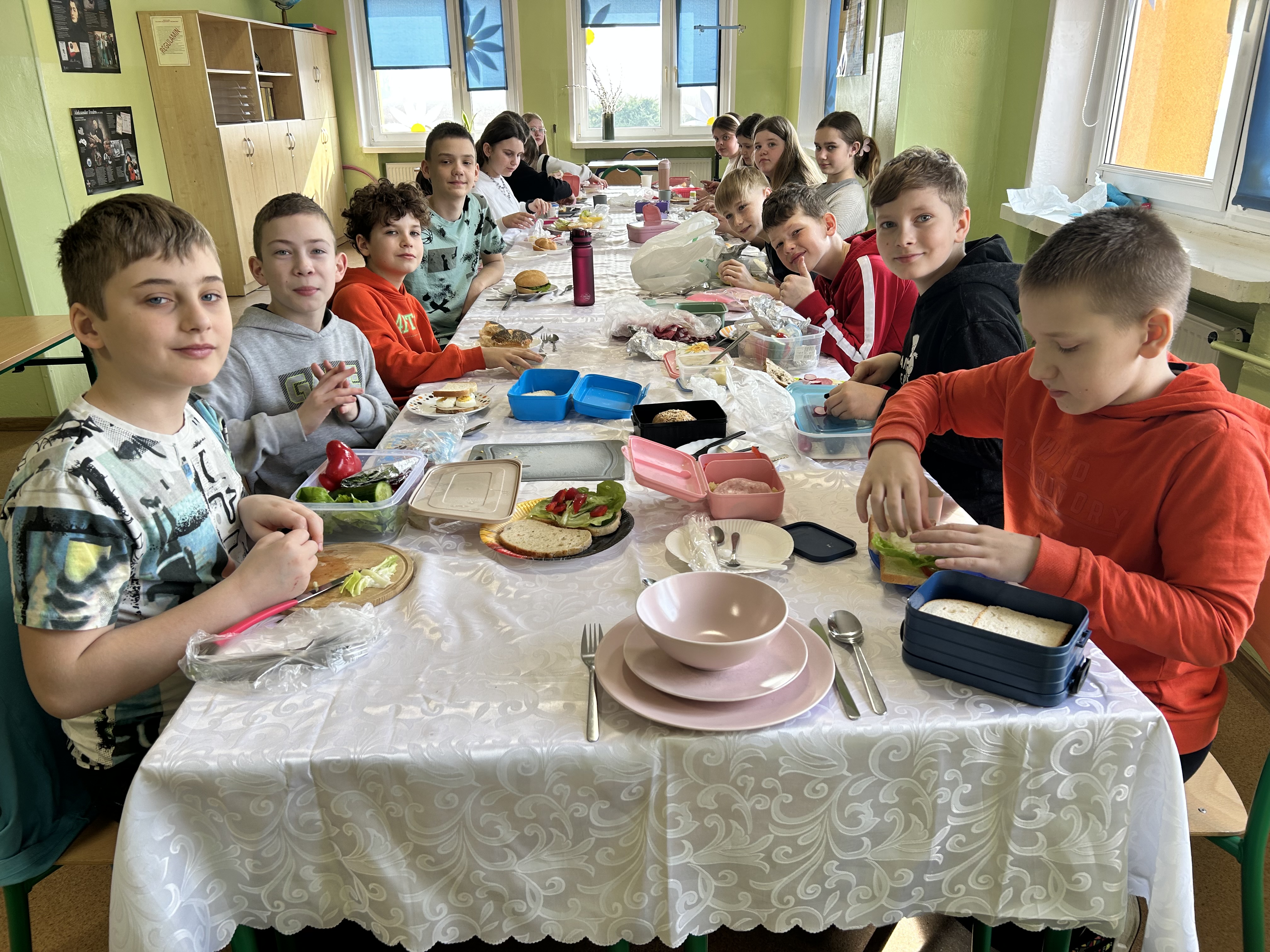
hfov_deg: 67.3
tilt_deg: -20.6
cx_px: 635
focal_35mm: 26
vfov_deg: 53.1
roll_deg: +1.4
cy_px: 476
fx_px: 954
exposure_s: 1/100
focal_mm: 5.7
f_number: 1.5
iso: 32
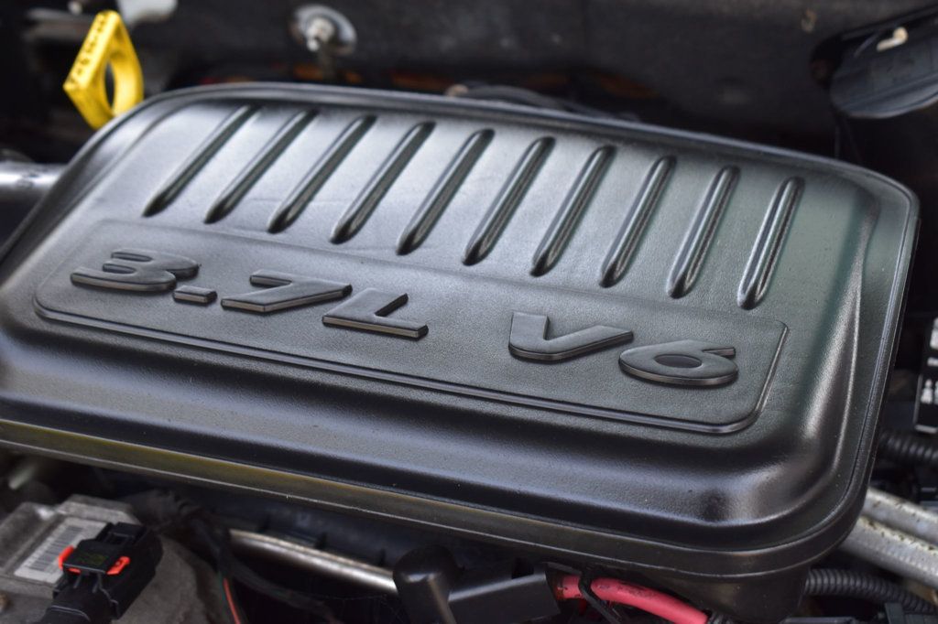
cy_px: 312
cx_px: 469
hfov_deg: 28.1
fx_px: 1875
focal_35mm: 72
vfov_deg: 18.9
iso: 400
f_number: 8
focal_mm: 48
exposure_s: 1/60
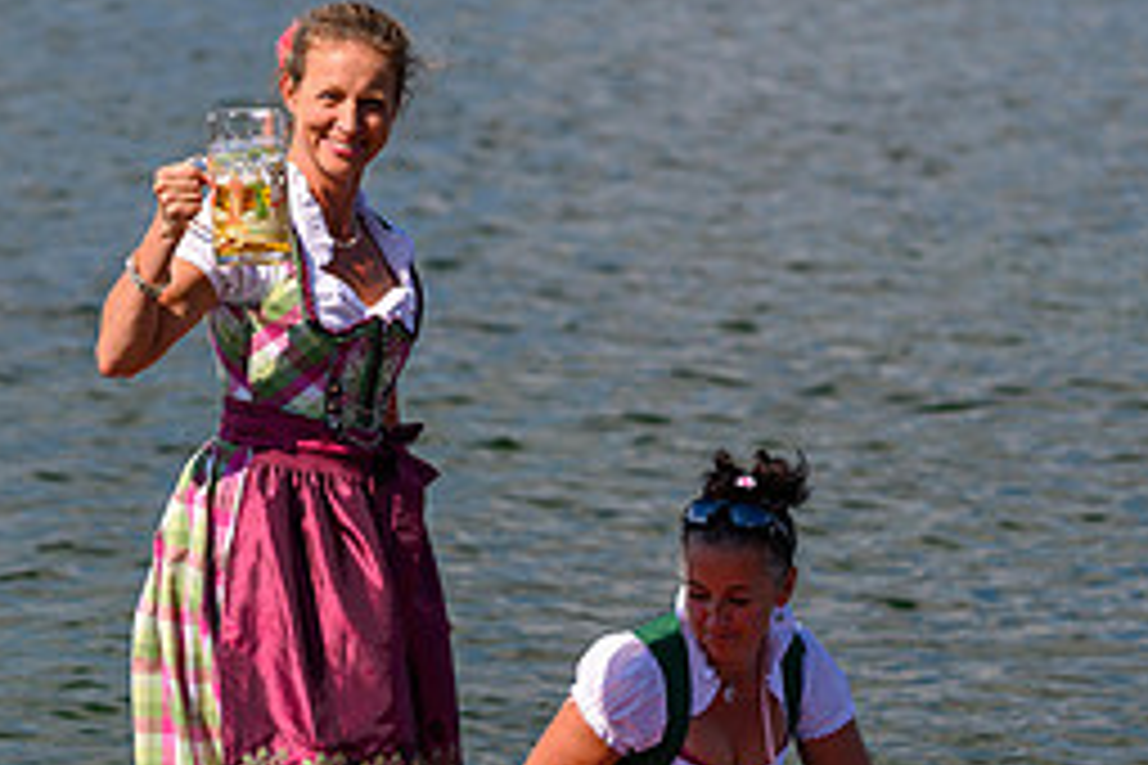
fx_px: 9789
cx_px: 680
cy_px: 500
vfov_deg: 4.5
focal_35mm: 307
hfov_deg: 6.7
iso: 200
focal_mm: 135
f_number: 4
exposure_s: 1/1000
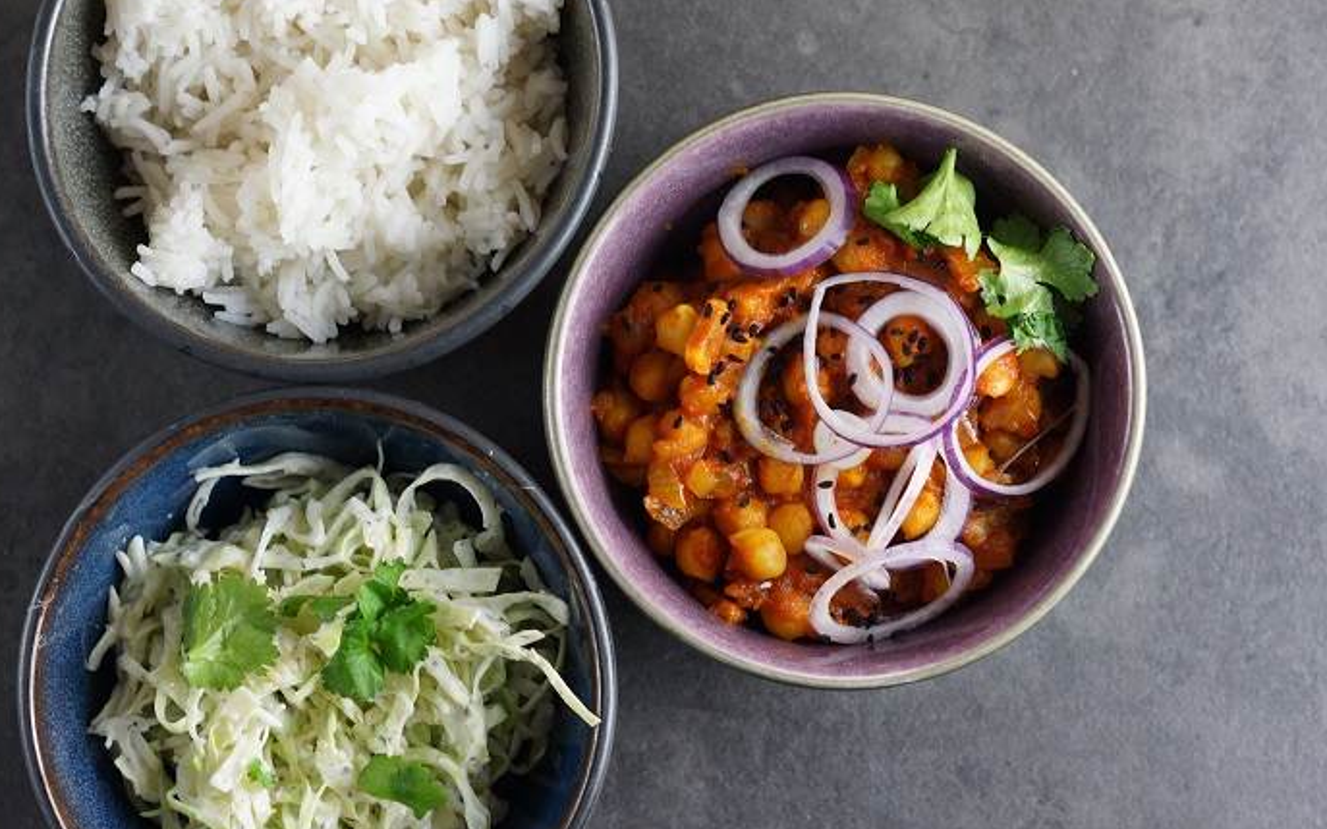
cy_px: 405
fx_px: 3218
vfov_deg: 14.7
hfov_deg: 23.3
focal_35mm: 89
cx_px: 622
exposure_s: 1/80
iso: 400
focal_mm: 50
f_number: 4
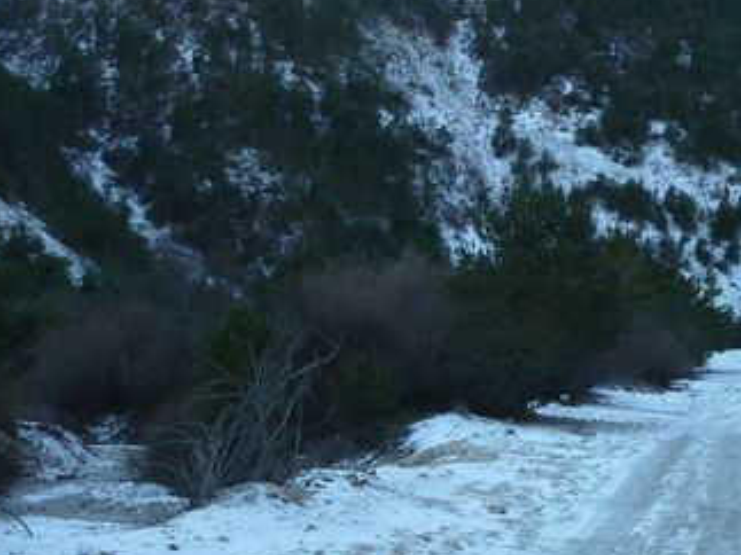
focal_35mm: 62
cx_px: 633
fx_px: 1327
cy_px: 505
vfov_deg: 23.0
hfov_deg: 30.2
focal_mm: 4.1
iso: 80
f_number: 4
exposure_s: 1/100
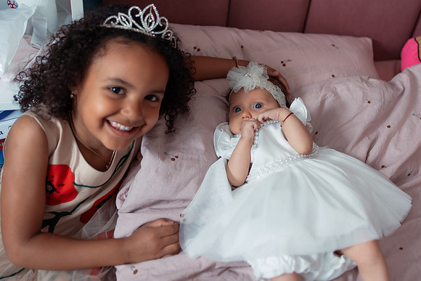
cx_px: 248
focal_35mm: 41
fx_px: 483
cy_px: 115
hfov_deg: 46.9
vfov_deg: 32.4
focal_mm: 35
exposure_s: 1/200
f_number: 2.5
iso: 400
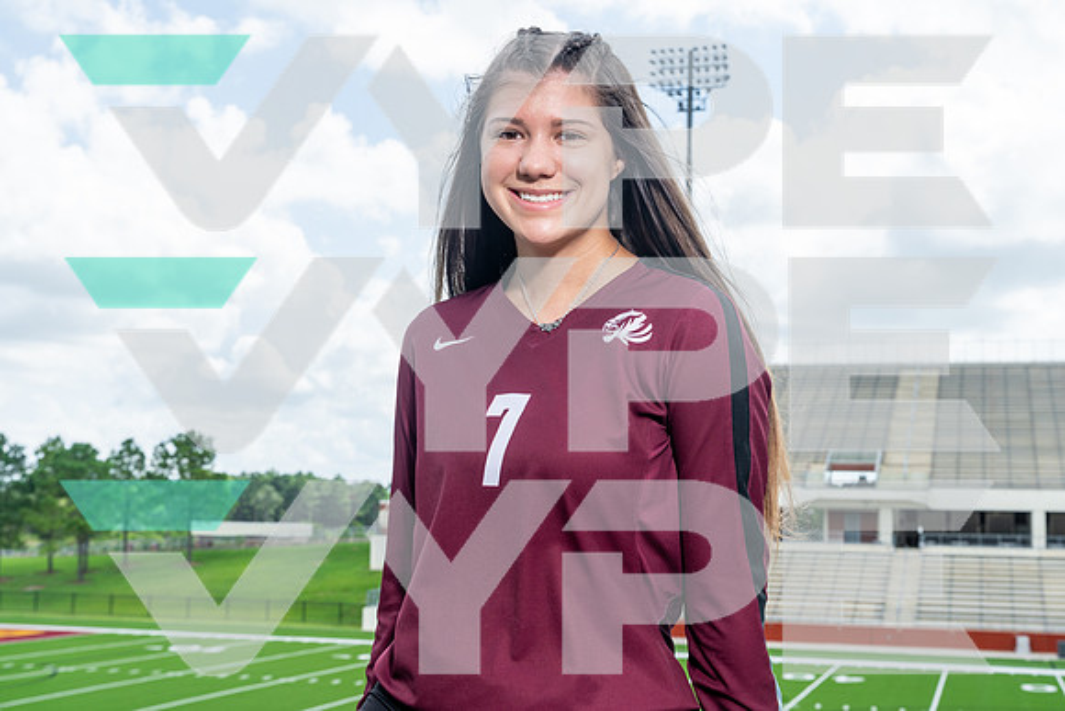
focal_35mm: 52
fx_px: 1539
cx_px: 532
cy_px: 356
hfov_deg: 38.2
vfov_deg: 26.0
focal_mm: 52
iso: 100
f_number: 10
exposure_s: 1/125
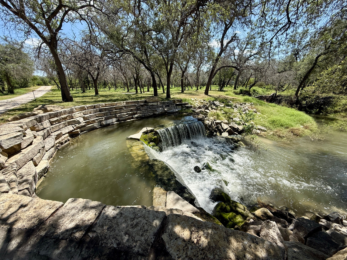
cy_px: 130
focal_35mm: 14
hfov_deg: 102.1
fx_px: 140
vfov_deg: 85.7
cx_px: 174
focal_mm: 2.22
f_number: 2.2
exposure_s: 1/1285
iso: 64
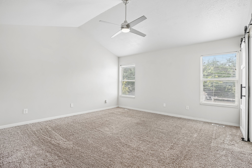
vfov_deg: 70.4
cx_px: 126
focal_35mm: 17
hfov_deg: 93.3
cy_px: 84
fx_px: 119
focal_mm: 17
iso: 400
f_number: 8
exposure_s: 1/20
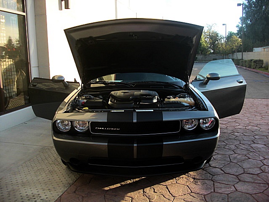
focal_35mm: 36
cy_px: 101
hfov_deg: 51.4
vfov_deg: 39.7
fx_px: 280
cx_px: 134
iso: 50
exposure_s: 1/250
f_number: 2.8
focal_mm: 6.3
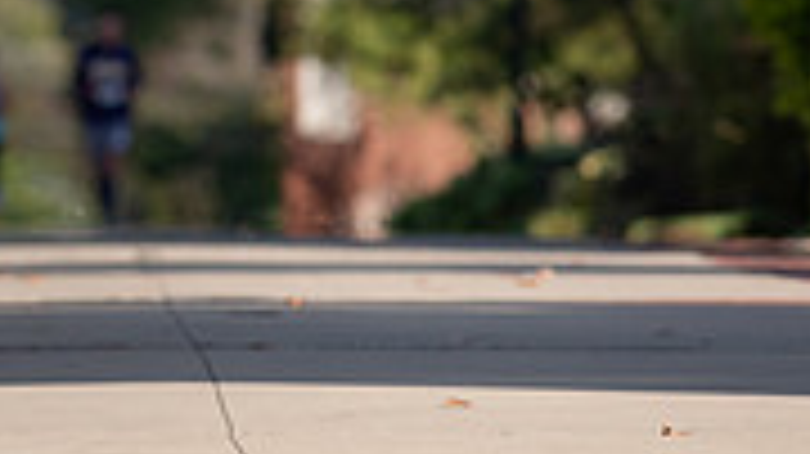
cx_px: -320
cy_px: 43
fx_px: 21744
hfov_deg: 2.1
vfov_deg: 1.2
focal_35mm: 1013
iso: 200
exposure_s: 1/800
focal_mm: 300
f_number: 4.5
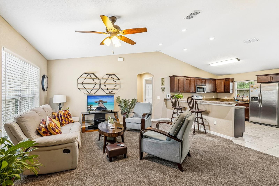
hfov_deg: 96.7
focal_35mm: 16
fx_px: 124
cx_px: 140
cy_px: 93
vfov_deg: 73.7
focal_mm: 16
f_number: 8
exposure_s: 1/6
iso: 400
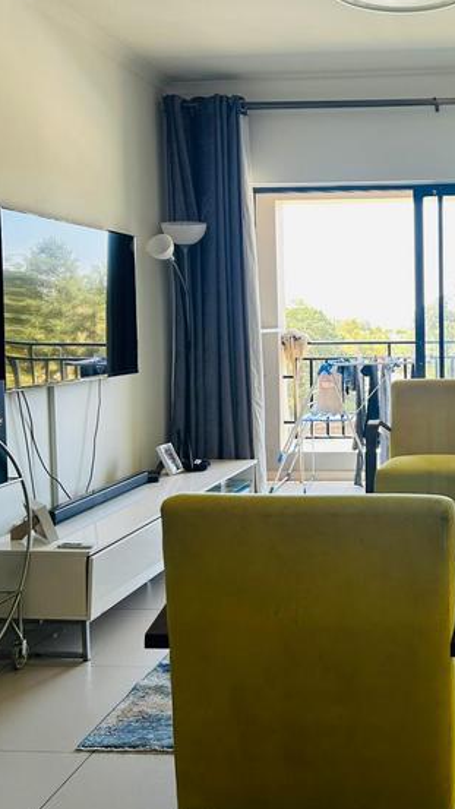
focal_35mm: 41
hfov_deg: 27.7
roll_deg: +0.8
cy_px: 351
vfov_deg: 49.3
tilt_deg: -3.2
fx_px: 880
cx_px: 430
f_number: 1.5
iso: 40
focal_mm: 5.7
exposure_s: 1/121
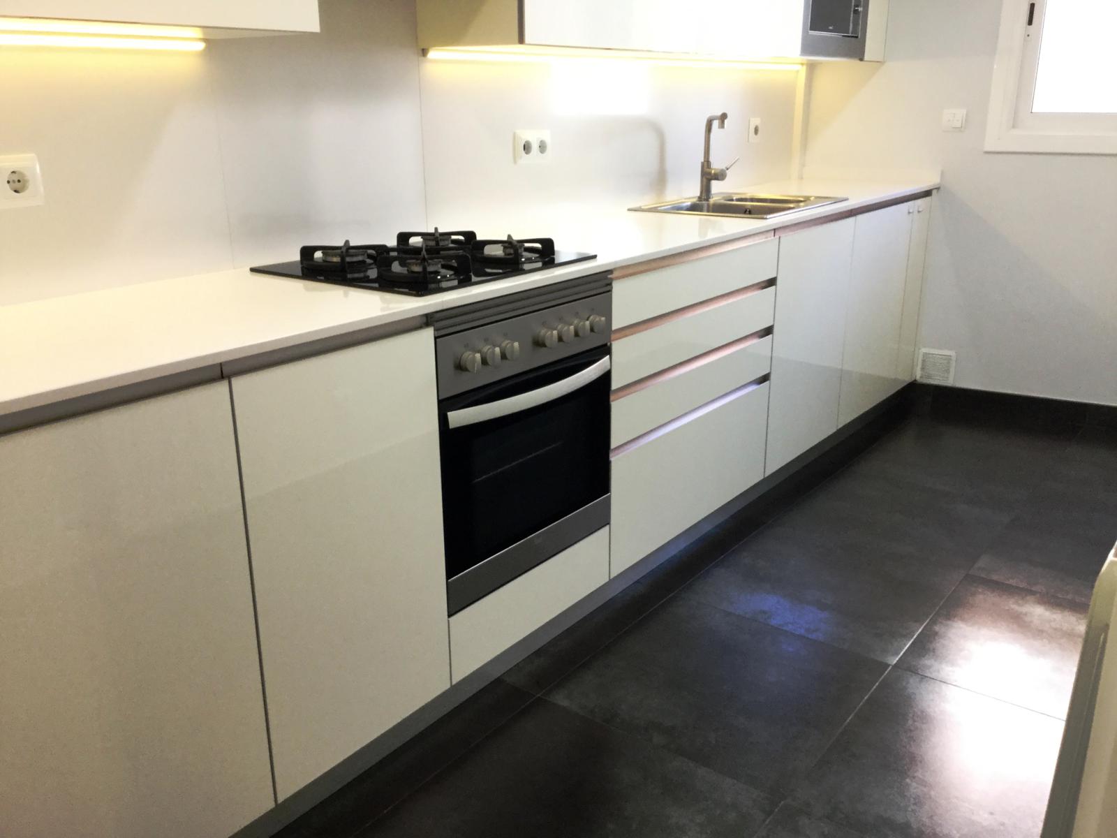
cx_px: 558
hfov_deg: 58.4
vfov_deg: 45.4
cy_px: 419
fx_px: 1000
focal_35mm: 31
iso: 40
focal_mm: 3.3
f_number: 2.4
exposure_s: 1/33
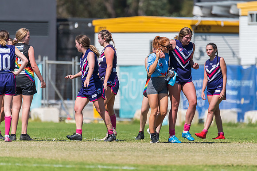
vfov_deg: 1.9
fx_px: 5113
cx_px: 152
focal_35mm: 716
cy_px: 87
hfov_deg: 2.9
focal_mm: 600
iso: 800
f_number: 6.3
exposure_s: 1/3200
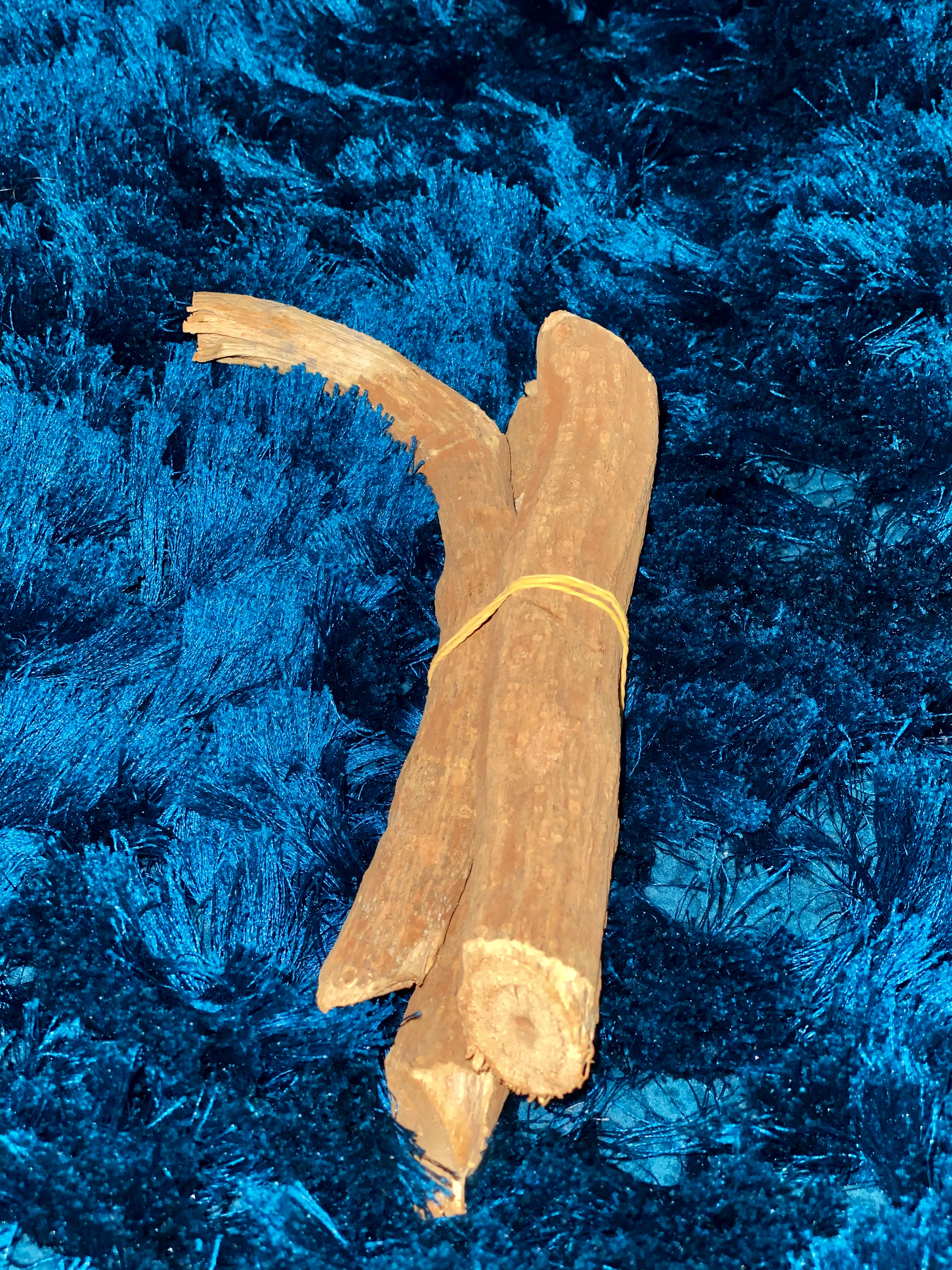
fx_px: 1907
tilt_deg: -45.7
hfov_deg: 28.0
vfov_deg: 36.8
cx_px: 476
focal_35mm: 52
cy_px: 635
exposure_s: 1/34
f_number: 2
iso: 80
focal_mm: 6
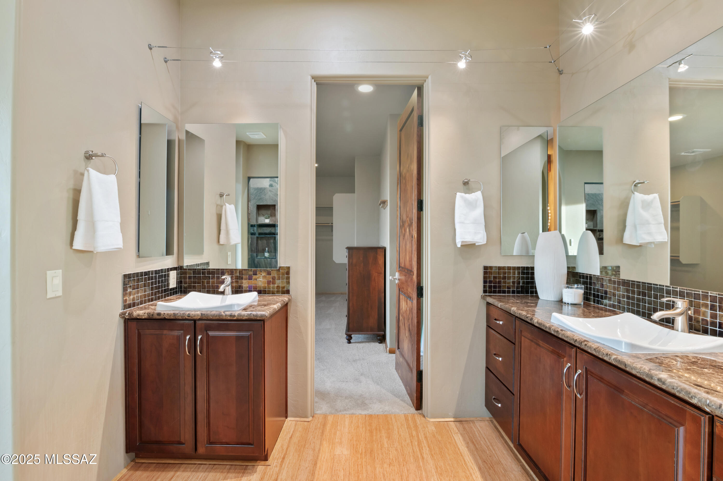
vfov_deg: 73.7
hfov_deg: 96.8
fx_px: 321
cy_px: 240
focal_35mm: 16
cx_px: 362
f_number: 13
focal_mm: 16
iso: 800
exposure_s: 1/15
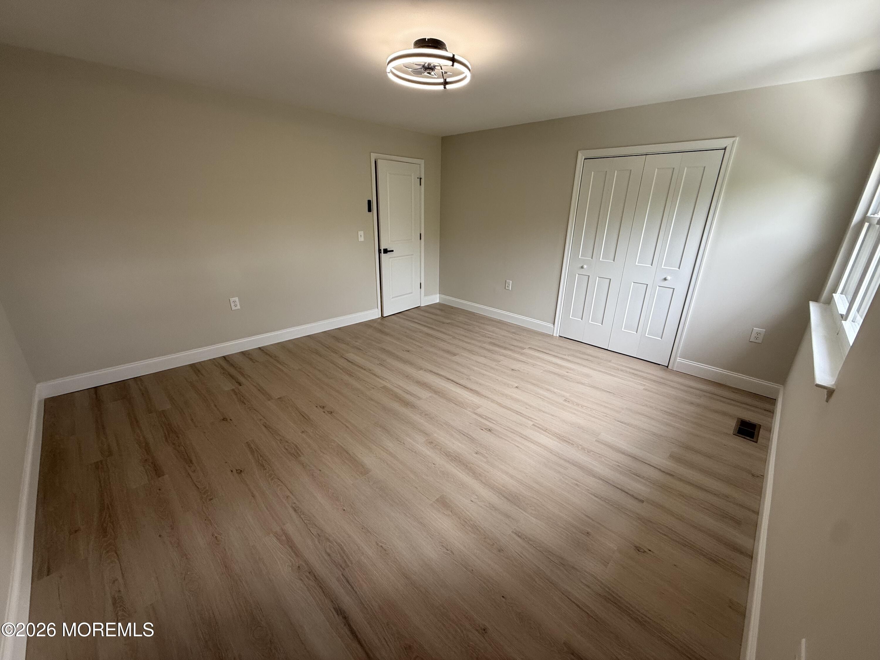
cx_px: 440
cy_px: 330
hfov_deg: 102.1
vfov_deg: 85.7
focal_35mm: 14
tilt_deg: -18.8
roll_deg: -0.9
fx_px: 356
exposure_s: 1/99
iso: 80
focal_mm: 2.22
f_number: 2.2
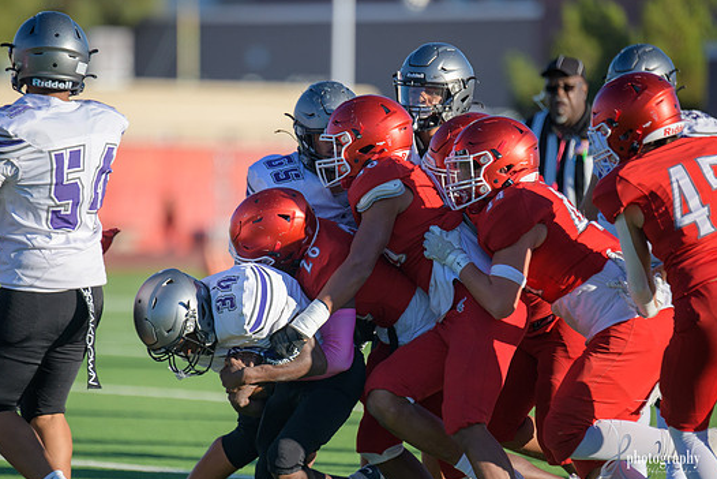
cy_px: 256
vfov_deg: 4.2
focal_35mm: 331
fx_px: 6594
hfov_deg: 6.2
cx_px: 345
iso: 400
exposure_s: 1/6400
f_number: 2.8
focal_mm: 300
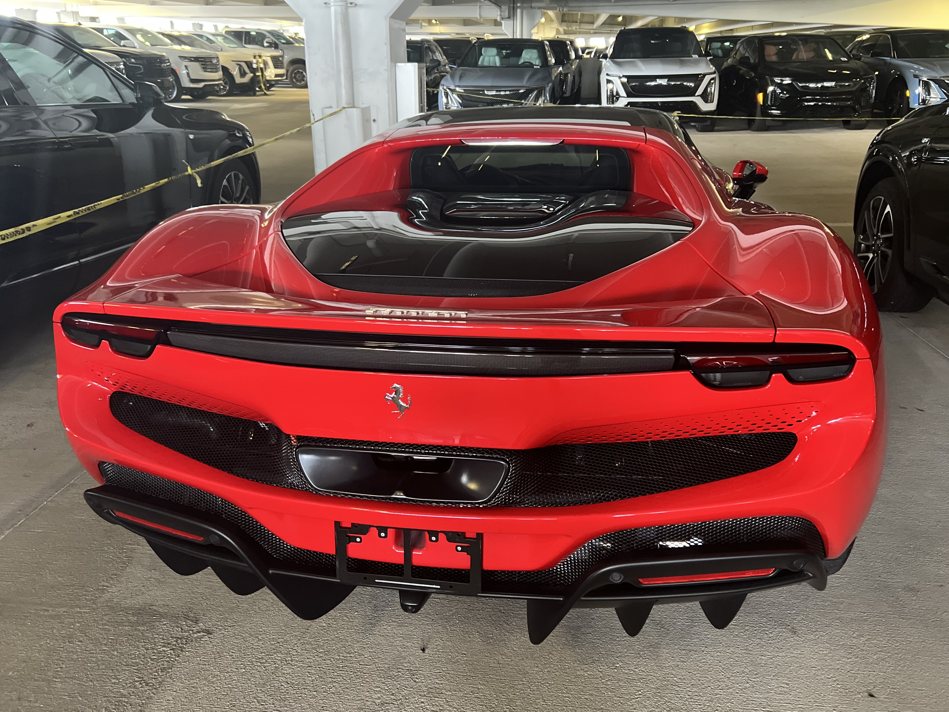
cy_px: 331
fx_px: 768
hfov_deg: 63.4
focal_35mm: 28
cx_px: 481
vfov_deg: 49.7
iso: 500
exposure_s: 1/42
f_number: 1.5
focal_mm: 5.7
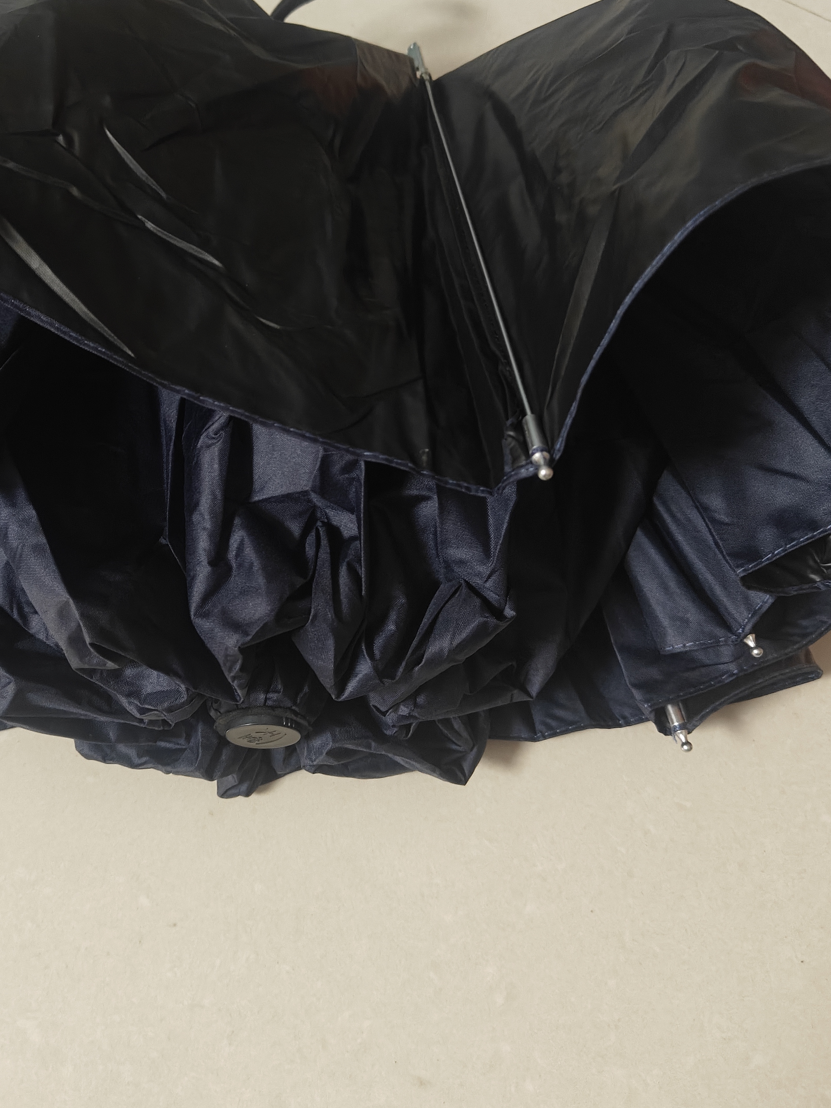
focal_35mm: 39
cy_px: 447
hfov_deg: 36.0
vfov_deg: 47.6
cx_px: 215
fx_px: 1249
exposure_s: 1/50
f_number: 1.8
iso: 640
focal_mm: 5.59
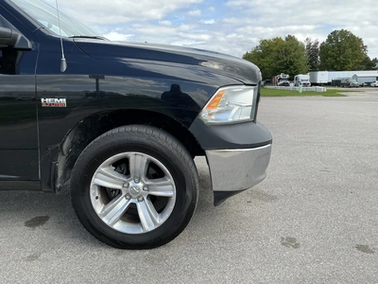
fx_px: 306
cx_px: 189
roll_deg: +1.5
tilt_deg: -7.7
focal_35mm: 28
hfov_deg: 63.4
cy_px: 142
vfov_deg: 49.7
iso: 25
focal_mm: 3
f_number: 1.8
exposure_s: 1/829
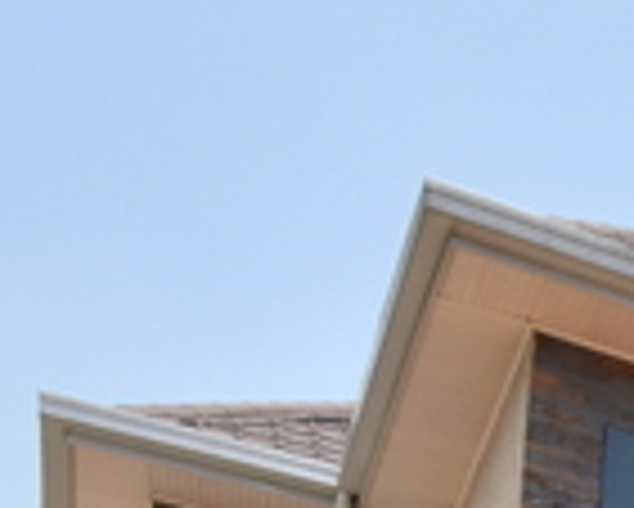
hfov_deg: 17.8
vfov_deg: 13.7
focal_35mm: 86
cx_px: 1142
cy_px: 1160
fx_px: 1615
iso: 500
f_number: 8
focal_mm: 10
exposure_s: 1/750
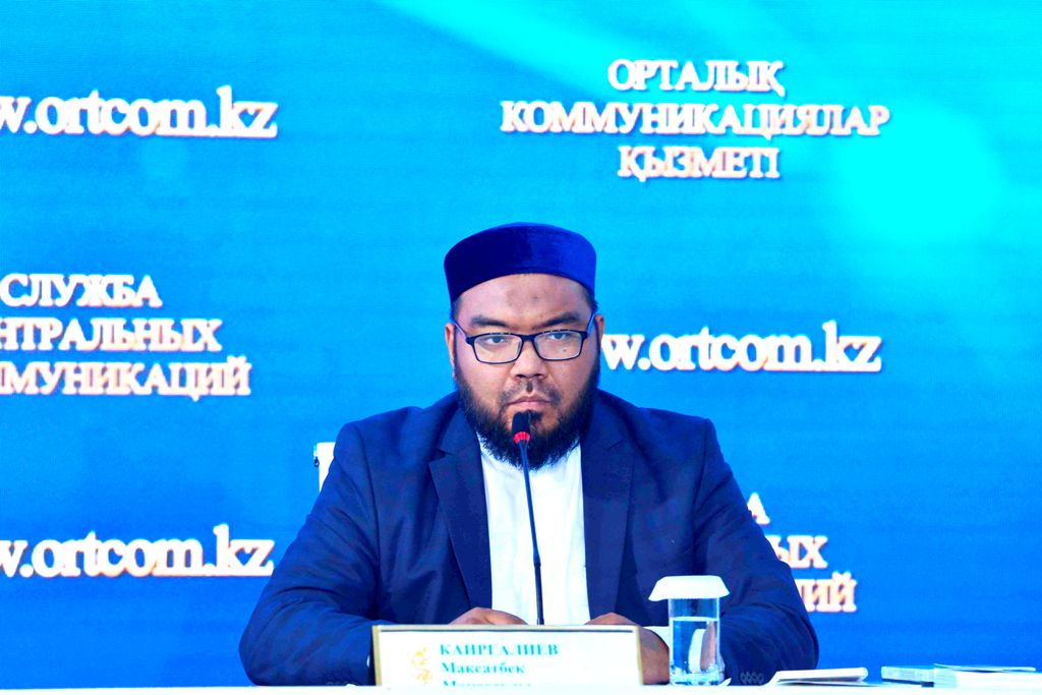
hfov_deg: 10.3
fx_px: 5789
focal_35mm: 200
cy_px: 348
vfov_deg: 6.9
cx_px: 521
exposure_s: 1/125
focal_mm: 200
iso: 800
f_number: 5.6
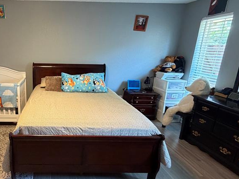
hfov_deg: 64.6
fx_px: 173
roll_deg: -1.1
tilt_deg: -14.0
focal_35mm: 25
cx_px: 55
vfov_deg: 54.9
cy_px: 92
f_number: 2.2
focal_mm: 2.22
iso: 500
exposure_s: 1/60
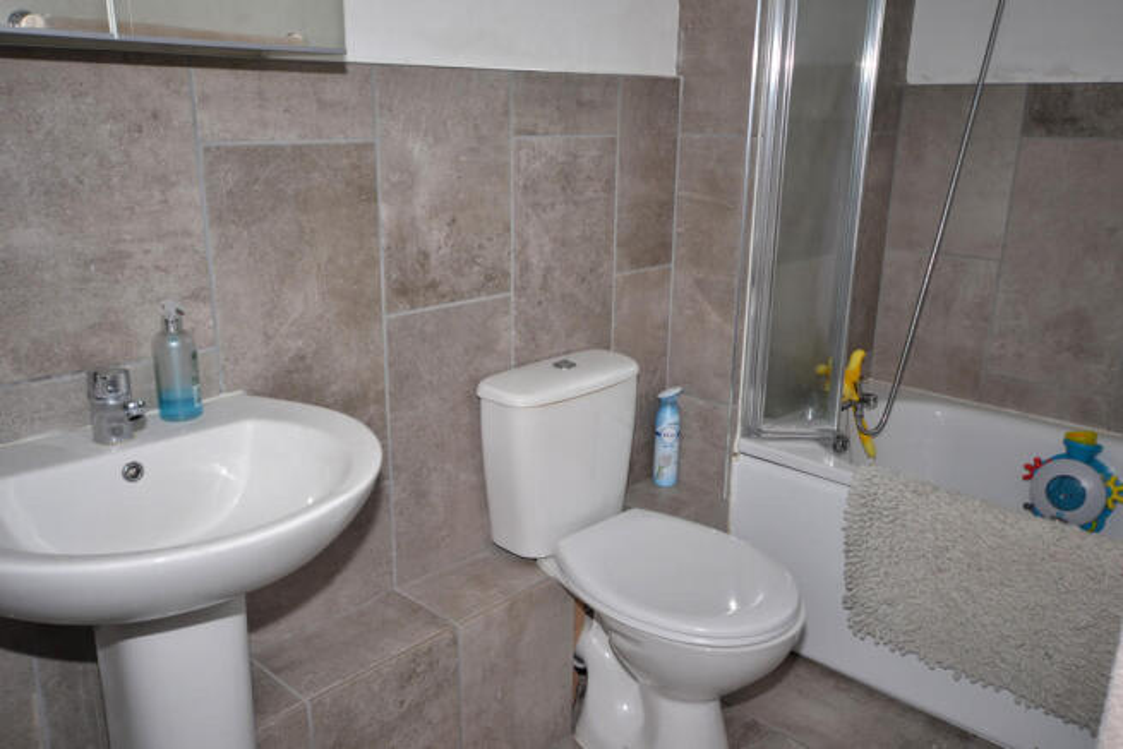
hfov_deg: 61.9
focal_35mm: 30
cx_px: 562
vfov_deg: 43.6
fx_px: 936
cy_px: 374
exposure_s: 1/60
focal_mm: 20
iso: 100
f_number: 5.6
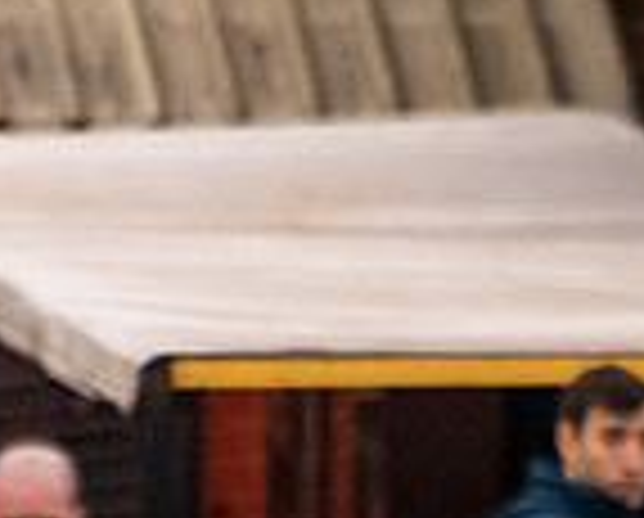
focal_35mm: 3101
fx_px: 59226
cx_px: -792
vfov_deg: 0.5
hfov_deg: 0.6
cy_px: 912
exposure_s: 1/1000
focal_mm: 280
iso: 2000
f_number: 4
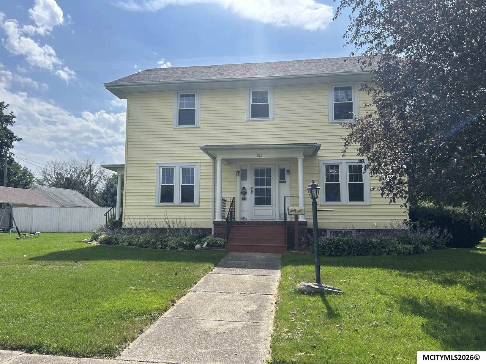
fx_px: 365
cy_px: 182
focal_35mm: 26
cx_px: 243
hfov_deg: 67.3
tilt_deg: +6.2
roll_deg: -0.2
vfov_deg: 53.1
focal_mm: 5.7
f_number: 1.5
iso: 50
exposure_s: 1/4444
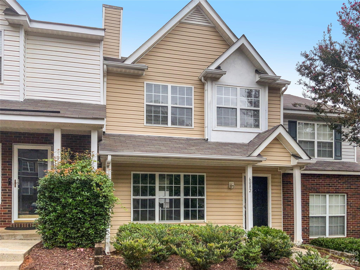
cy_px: 135
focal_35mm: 29
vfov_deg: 48.2
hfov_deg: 61.7
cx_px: 180
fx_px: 302
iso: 16
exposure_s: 1/900
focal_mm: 3
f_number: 1.8
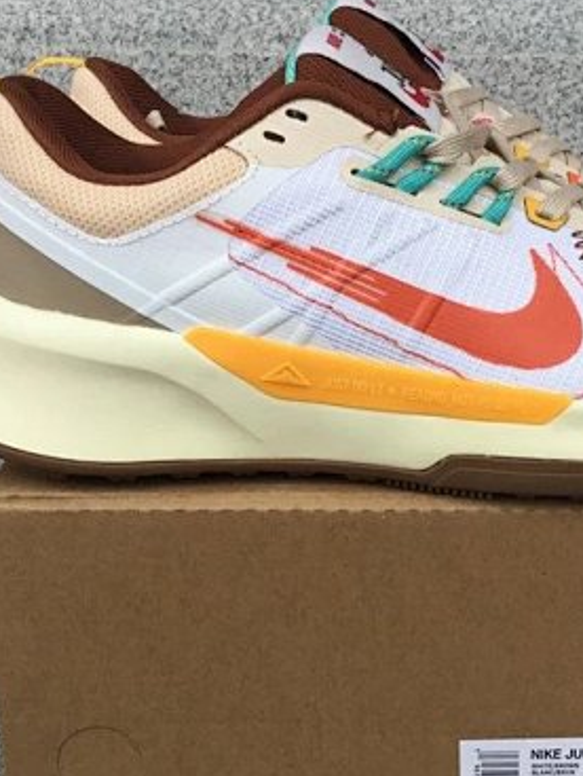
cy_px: 440
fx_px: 1211
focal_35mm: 54
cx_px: 399
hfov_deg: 26.9
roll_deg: -0.4
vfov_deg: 35.5
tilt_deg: -18.2
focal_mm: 3.3
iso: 25
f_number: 2.4
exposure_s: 1/515
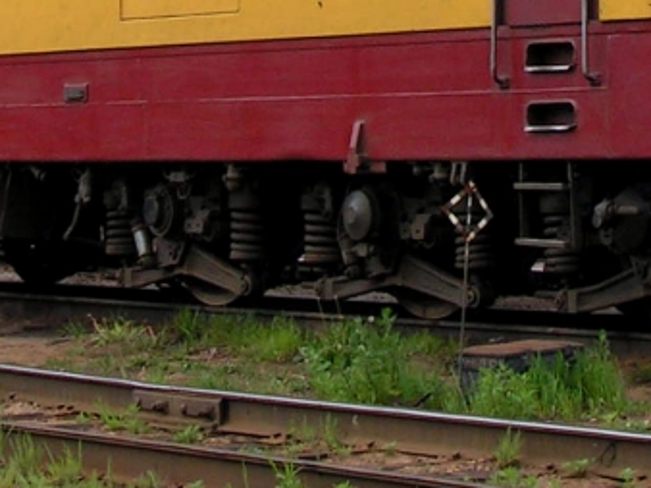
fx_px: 3270
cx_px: 437
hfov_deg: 11.4
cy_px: -226
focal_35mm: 174
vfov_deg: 8.4
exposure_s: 1/320
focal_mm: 8.2
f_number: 5
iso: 50
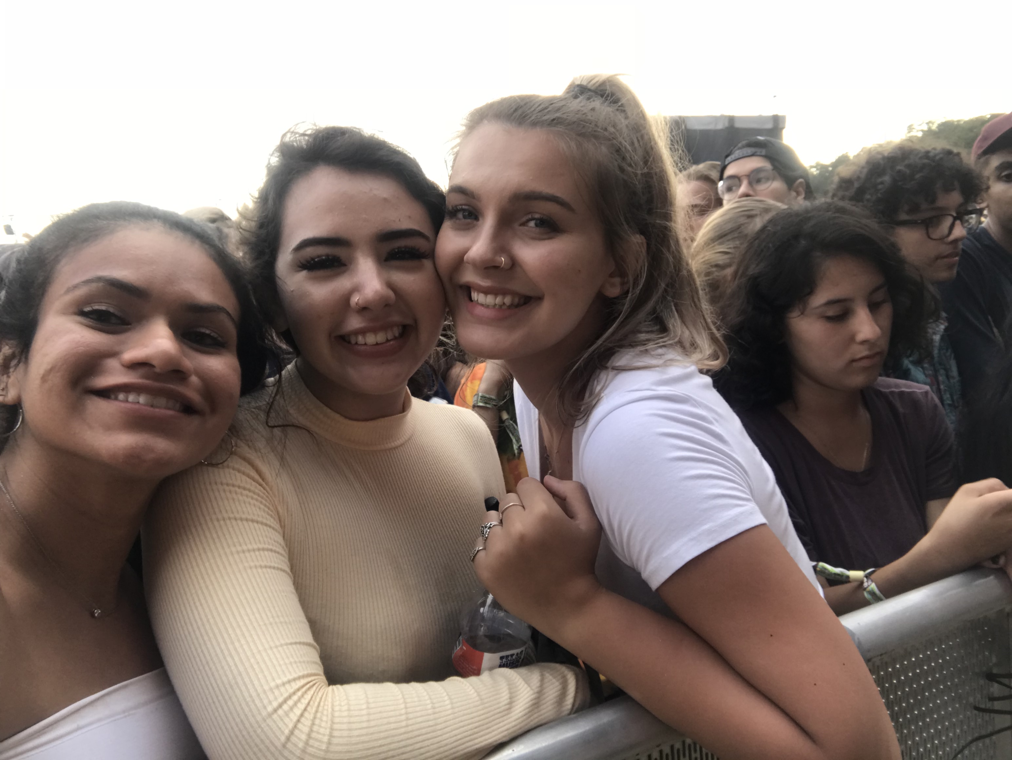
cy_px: 380
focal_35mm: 32
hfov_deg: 56.8
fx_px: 936
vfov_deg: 44.2
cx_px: 506
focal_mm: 2.87
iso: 25
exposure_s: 1/40
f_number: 2.2
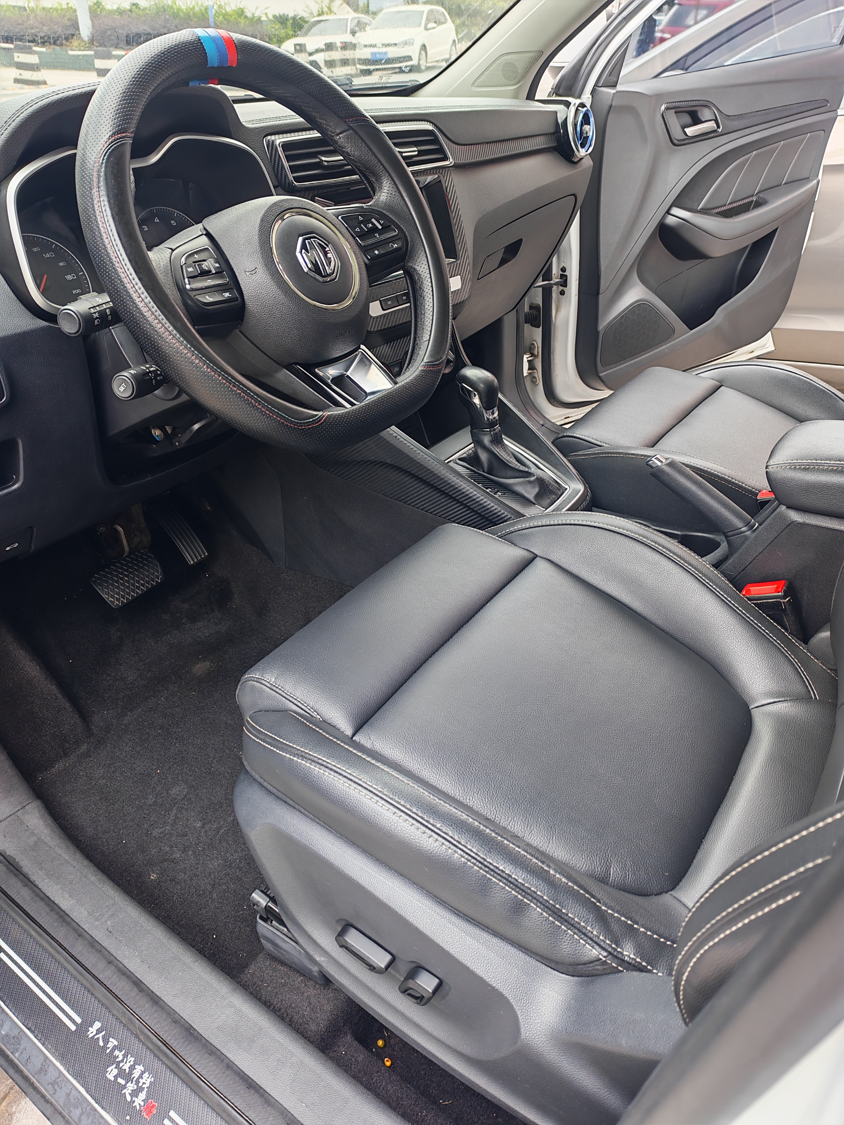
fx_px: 780
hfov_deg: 56.8
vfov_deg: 71.6
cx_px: 422
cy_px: 562
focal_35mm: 24
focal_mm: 6.12
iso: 100
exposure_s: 1/100
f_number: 1.9
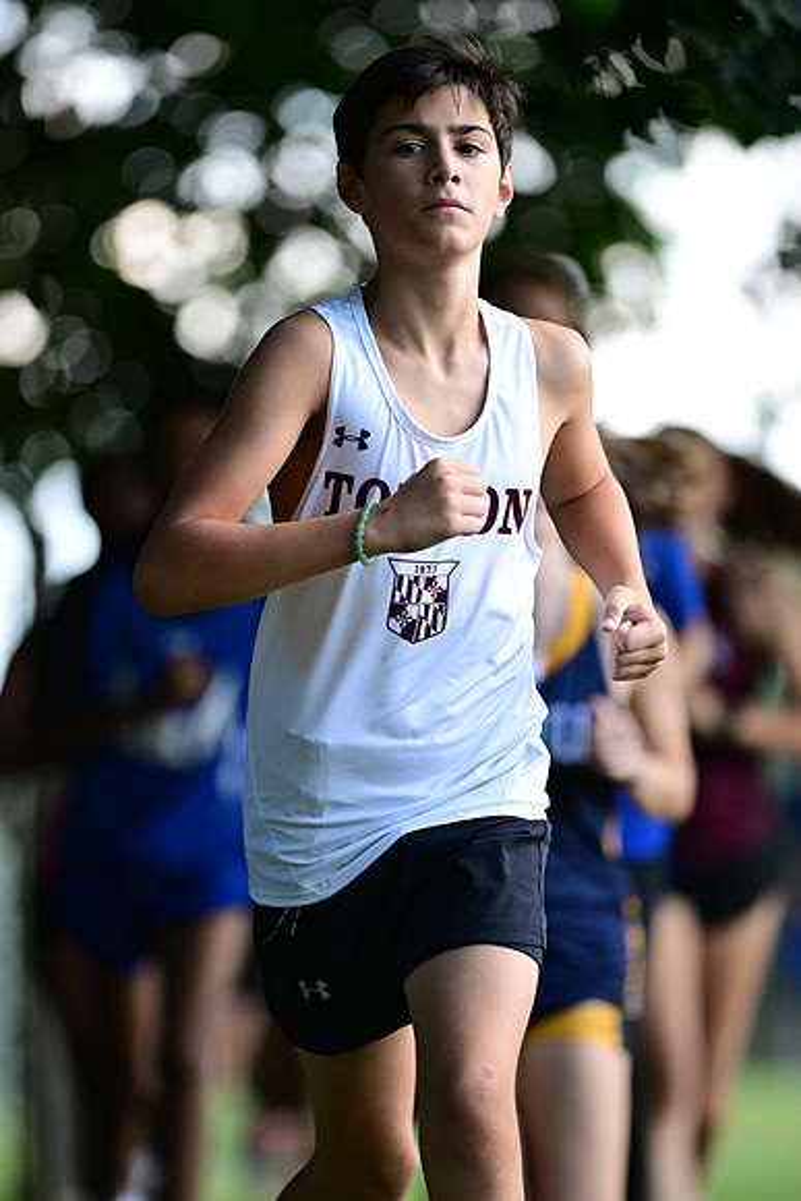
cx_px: 400
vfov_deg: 6.9
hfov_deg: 4.6
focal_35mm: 300
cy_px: 600
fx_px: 10006
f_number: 2.8
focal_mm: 300
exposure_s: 1/2500
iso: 1400
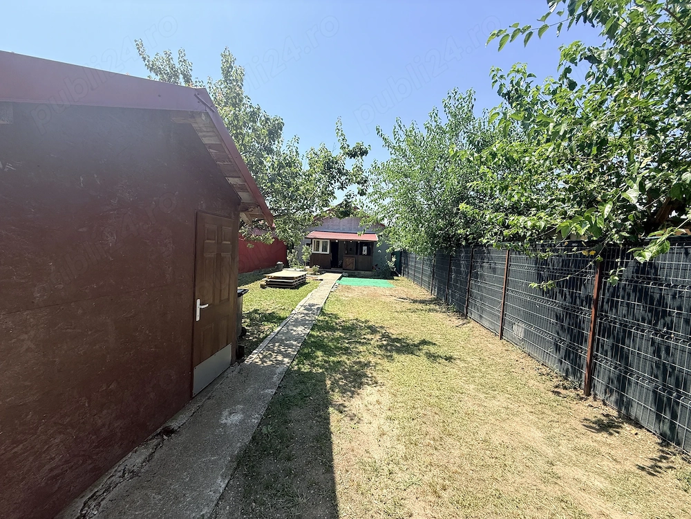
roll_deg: -3.0
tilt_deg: -2.1
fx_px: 279
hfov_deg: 102.1
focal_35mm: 14
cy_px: 260
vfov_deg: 85.7
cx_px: 346
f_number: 2.2
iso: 50
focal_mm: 2.22
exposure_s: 1/928
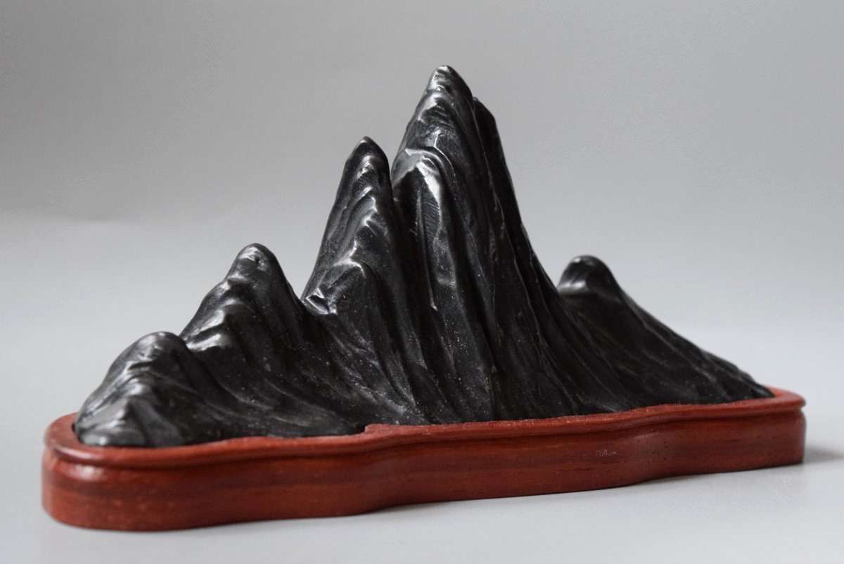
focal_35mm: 82
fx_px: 1936
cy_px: 282
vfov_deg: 16.6
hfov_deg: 24.6
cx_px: 422
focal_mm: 55
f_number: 5.6
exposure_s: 1/60
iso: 4000
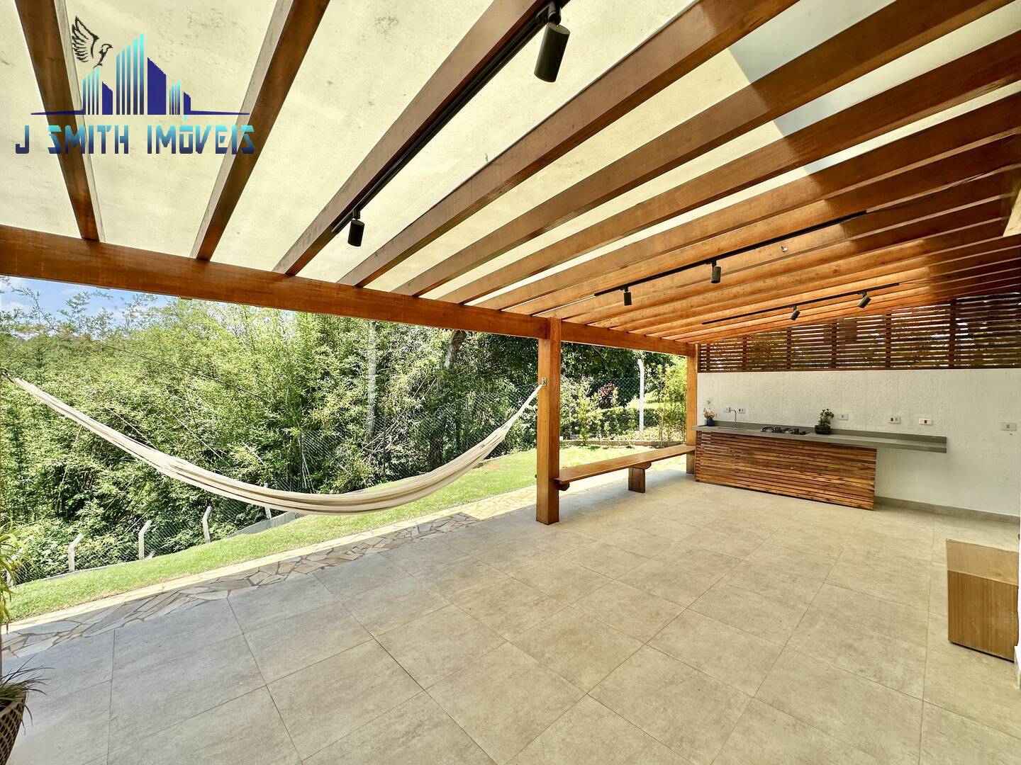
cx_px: 510
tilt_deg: +0.2
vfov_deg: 85.7
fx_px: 413
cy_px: 382
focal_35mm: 14
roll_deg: -1.0
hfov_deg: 102.1
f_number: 2.2
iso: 40
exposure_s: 1/769
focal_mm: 2.22
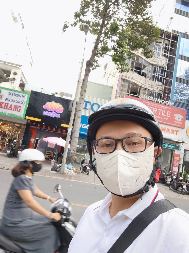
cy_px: 126
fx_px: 153
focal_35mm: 21
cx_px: 94
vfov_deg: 79.0
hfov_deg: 63.4
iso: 50
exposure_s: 1/286
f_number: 2
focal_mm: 2.83
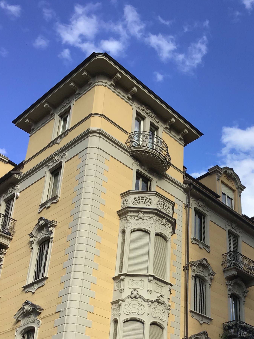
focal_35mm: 48
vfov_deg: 38.7
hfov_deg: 29.8
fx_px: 470
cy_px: 252
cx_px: 192
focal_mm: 3.3
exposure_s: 1/652
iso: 25
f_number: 2.4
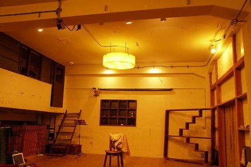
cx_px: 126
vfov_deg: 42.6
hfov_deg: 60.7
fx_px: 214
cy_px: 84
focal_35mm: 31
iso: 1250
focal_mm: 20.5
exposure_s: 1/50
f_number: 3.5
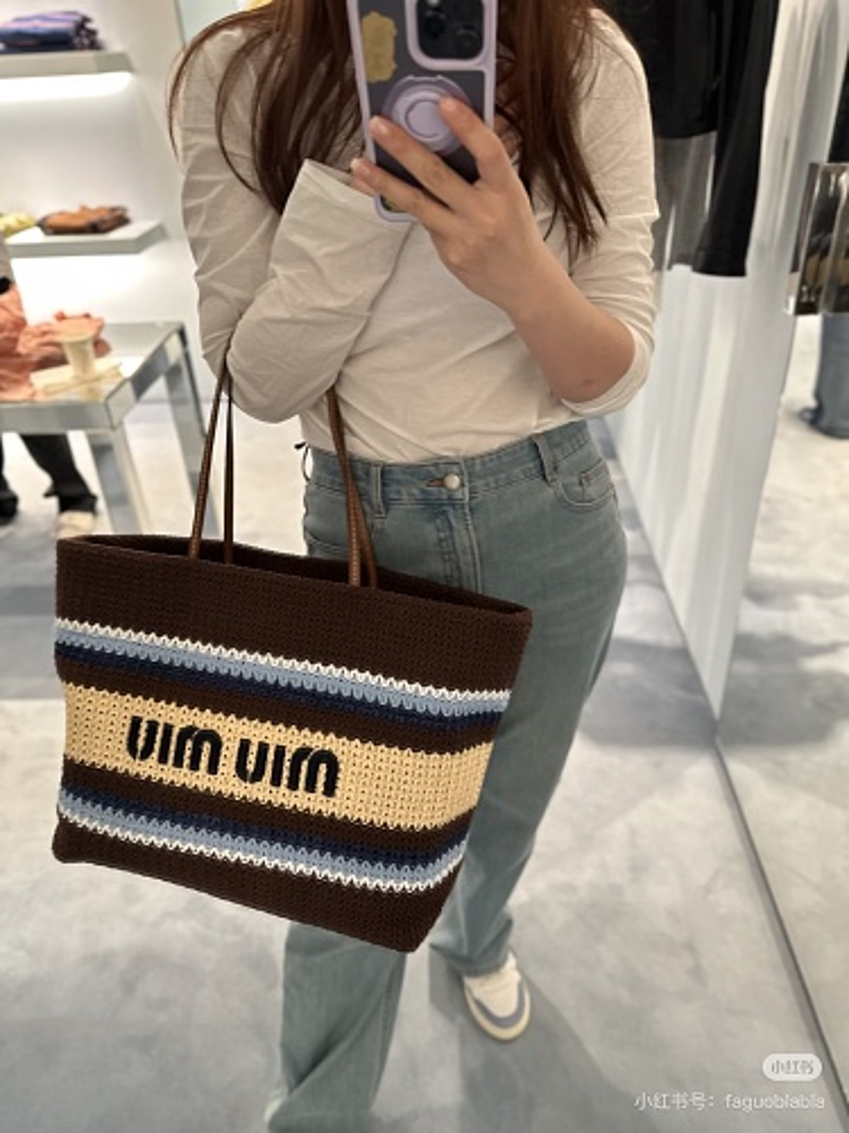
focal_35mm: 24
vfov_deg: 71.6
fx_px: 785
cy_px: 566
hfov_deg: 56.8
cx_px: 424
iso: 200
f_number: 1.78
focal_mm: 6.86
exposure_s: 1/50
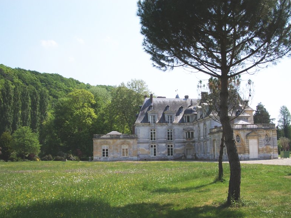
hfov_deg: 51.4
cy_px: 109
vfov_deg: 39.6
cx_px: 142
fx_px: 303
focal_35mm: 36
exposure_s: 1/500
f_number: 4.3
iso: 80
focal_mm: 5.8
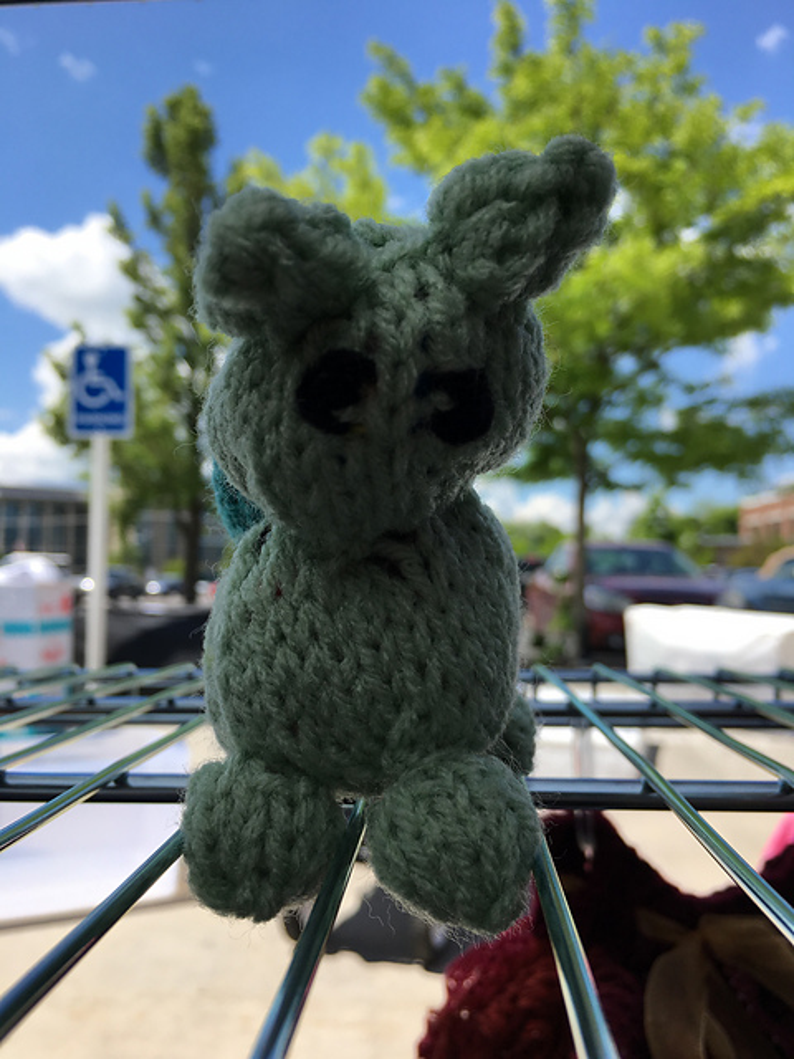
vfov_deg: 61.7
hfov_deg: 48.2
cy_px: 530
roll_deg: +0.9
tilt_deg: +3.4
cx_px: 397
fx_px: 887
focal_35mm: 29
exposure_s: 1/1326
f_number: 2.2
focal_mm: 4.15
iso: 25
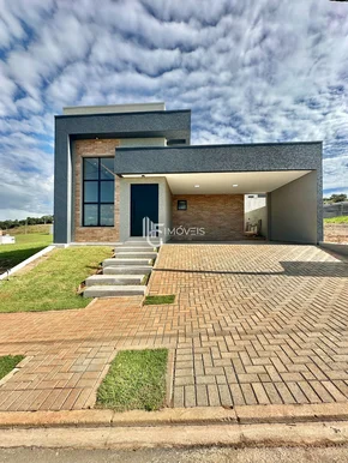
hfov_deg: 85.7
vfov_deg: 102.0
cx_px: 174
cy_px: 232
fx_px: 187
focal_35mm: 14
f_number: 2.2
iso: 50
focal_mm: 2.22
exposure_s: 1/1600
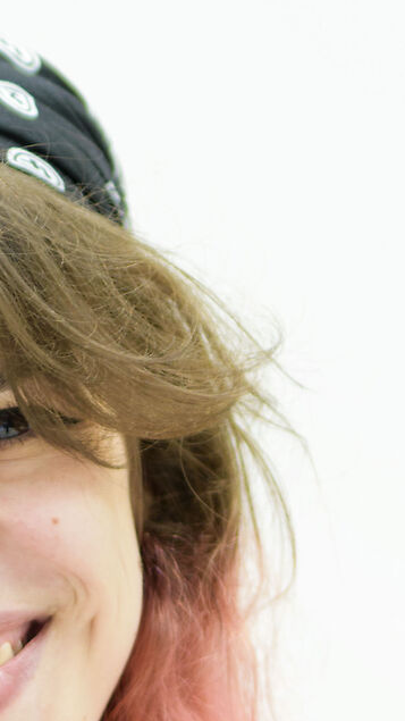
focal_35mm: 297
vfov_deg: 7.2
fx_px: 5672
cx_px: -290
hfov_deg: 4.1
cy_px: 886
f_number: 1.8
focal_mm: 50
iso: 200
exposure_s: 1/80
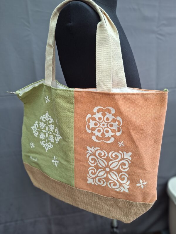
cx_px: 88
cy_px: 117
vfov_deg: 73.9
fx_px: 156
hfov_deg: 58.9
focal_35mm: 23
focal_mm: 5.54
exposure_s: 1/100
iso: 125
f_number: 1.8
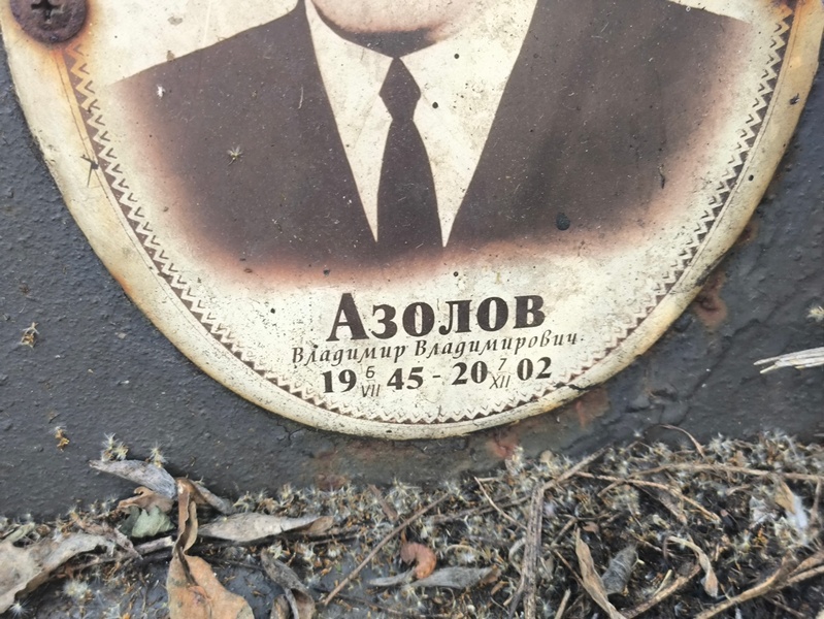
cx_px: 412
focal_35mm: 50
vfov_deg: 29.1
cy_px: 310
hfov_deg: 38.2
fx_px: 1191
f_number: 1.7
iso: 100
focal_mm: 4.71
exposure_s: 1/60
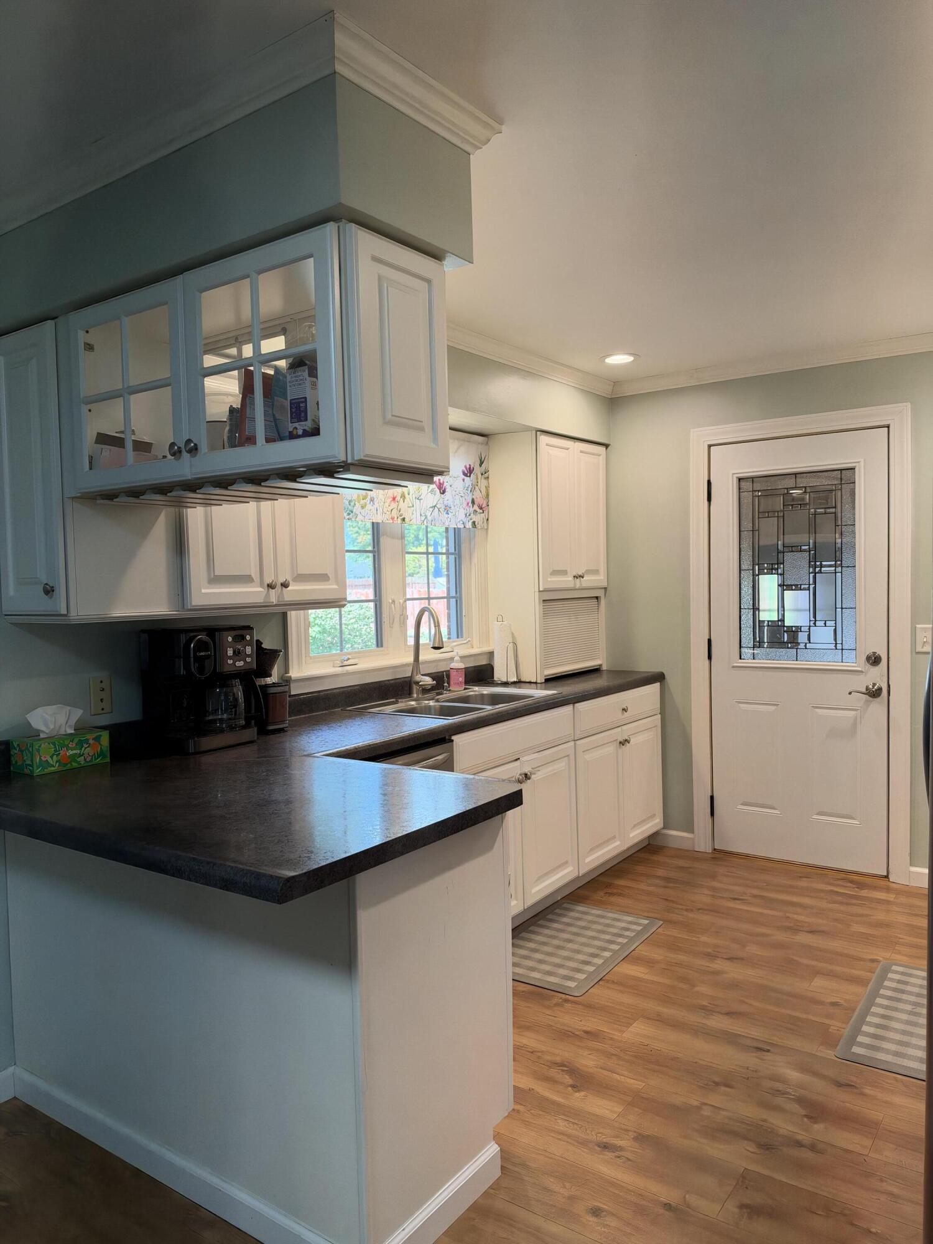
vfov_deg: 71.6
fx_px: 862
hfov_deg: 56.8
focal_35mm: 24
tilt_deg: -1.0
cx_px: 466
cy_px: 622
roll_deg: +1.0
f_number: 1.8
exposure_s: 1/120
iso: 160
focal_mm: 6.93
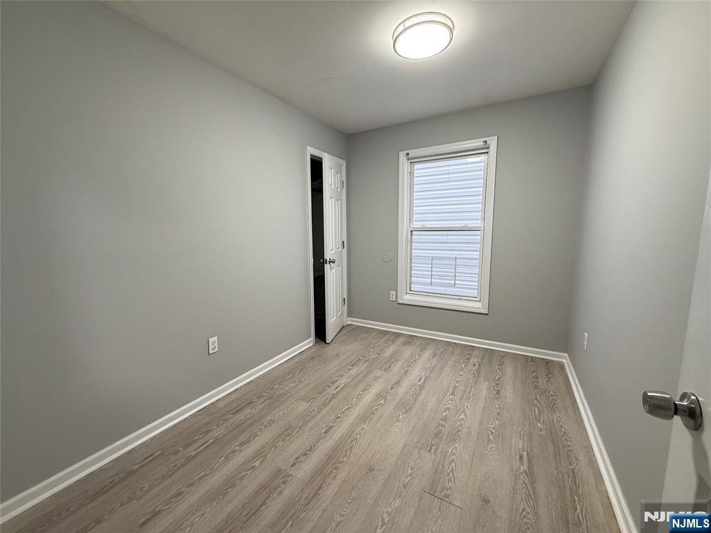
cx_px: 356
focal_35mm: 14
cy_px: 266
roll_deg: +0.5
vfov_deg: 85.7
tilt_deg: -6.6
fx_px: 288
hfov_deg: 102.1
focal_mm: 2.22
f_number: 2.2
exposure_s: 1/60
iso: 200
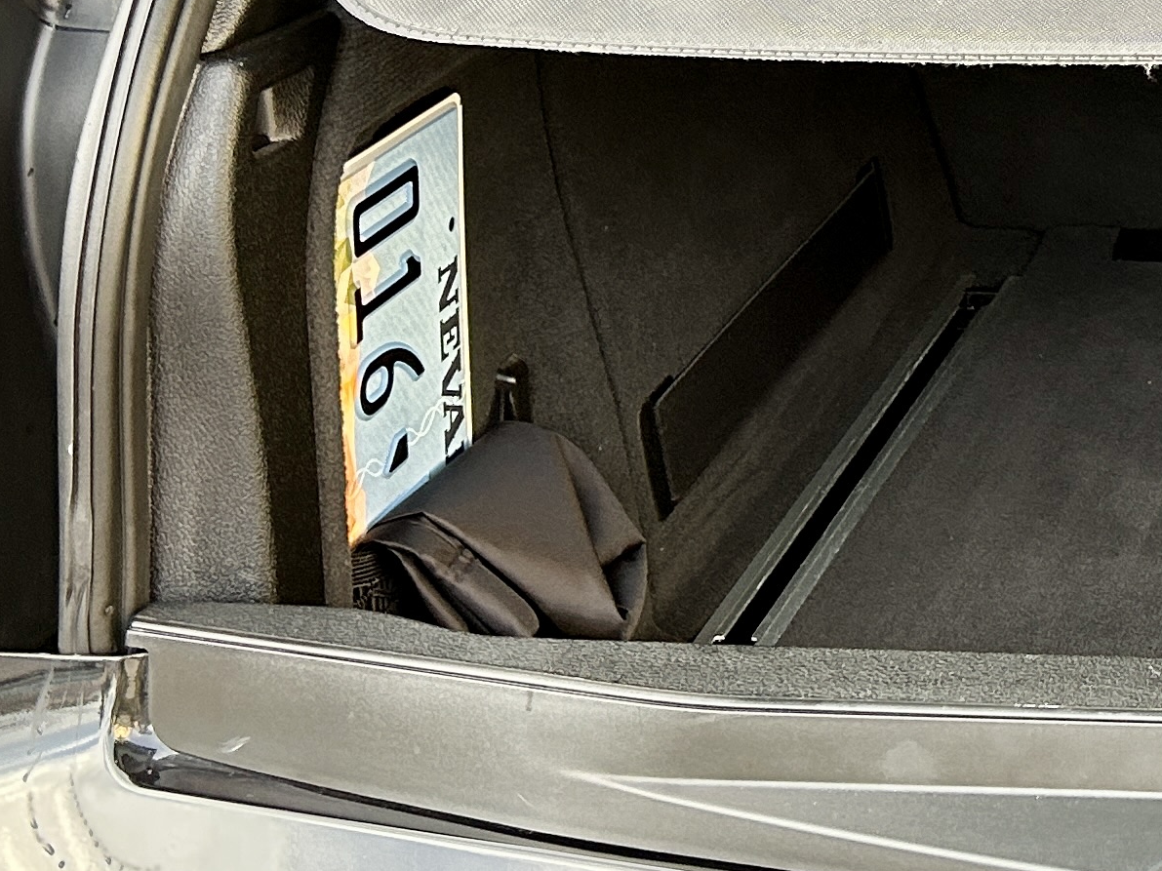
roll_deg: -0.4
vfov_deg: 16.4
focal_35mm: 88
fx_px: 2954
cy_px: -48
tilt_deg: -12.0
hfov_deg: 19.8
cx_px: 1659
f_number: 1.5
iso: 125
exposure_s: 1/90
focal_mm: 5.7
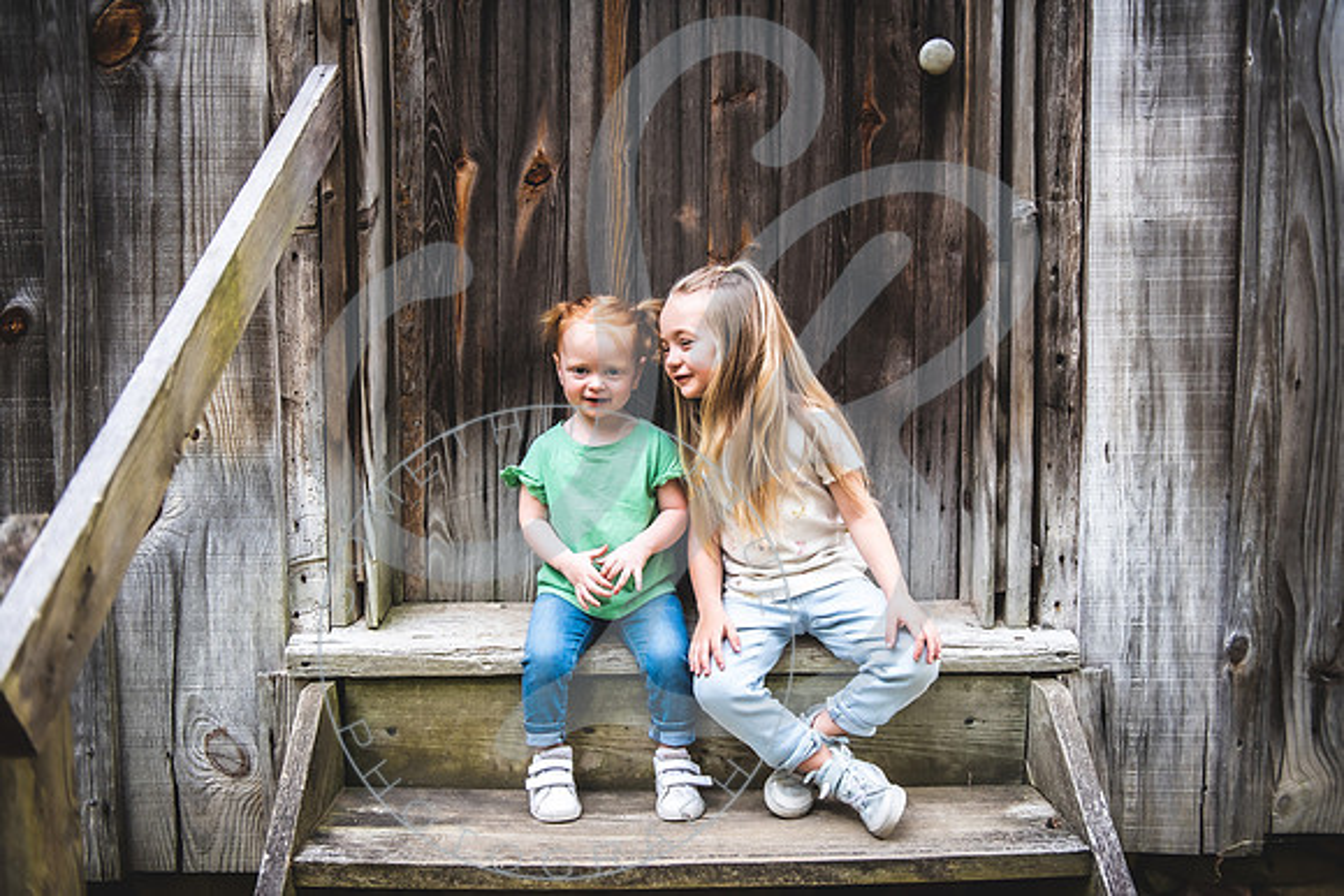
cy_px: 448
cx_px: 672
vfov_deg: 38.5
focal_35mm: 34
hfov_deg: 55.2
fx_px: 1285
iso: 250
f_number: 2.8
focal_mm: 34
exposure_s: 1/200
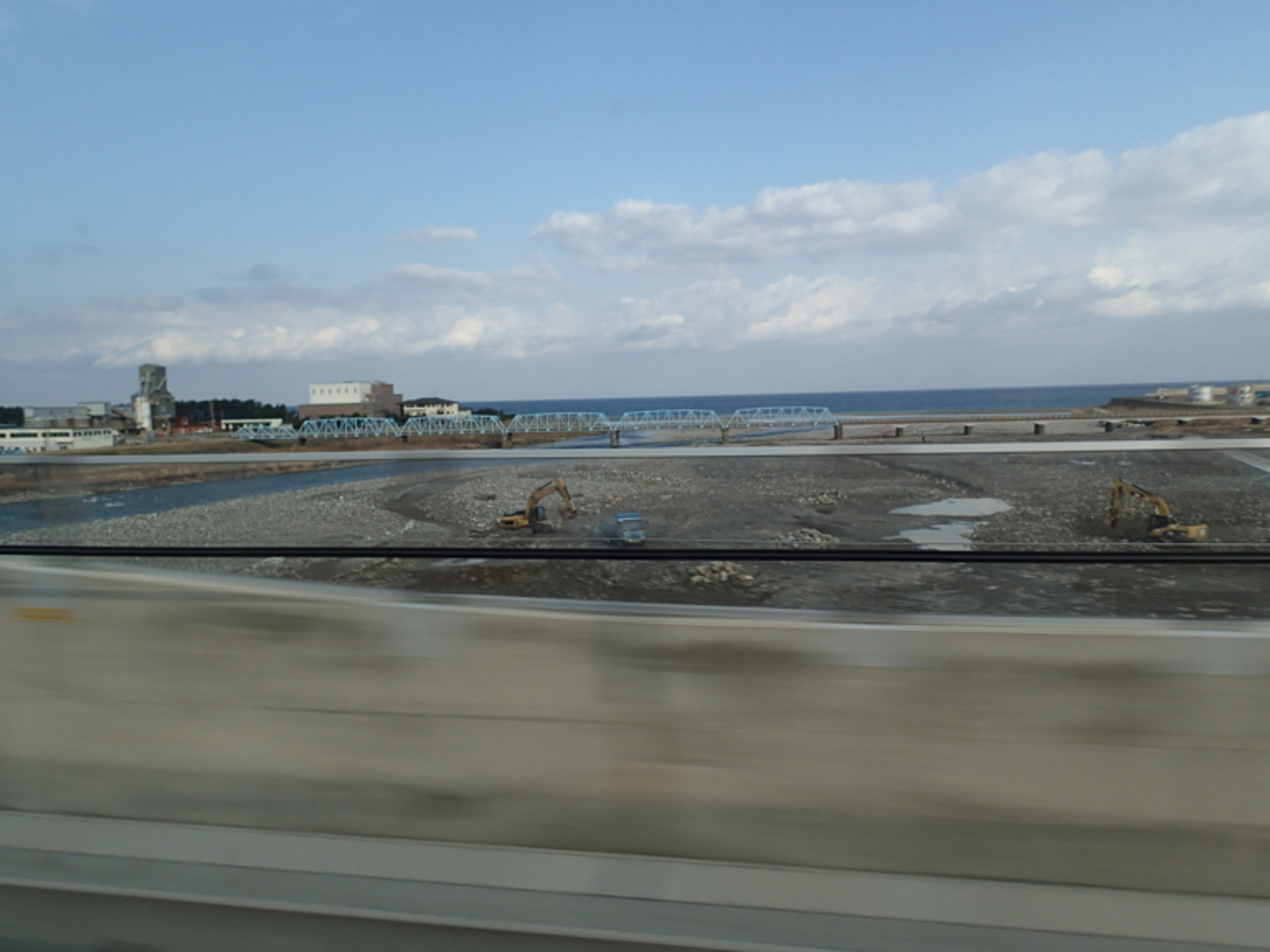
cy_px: 483
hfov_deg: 67.3
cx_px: 621
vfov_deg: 53.1
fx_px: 954
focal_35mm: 26
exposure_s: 1/125
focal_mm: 4.5
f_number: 8
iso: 100
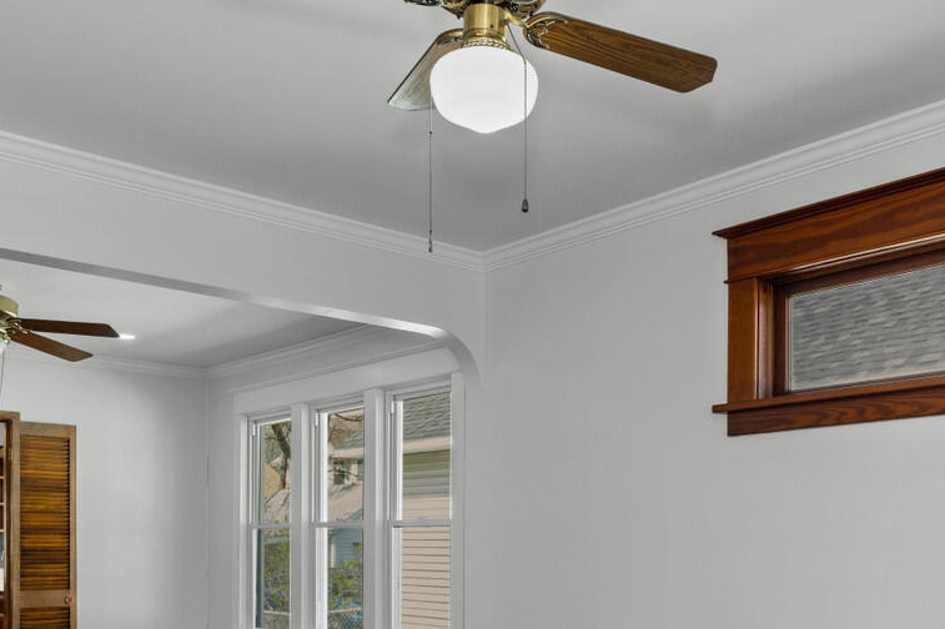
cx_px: 563
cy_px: 544
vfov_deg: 33.1
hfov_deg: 49.8
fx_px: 1012
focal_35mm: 39
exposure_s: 1/60
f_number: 8
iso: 400
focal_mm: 14.6
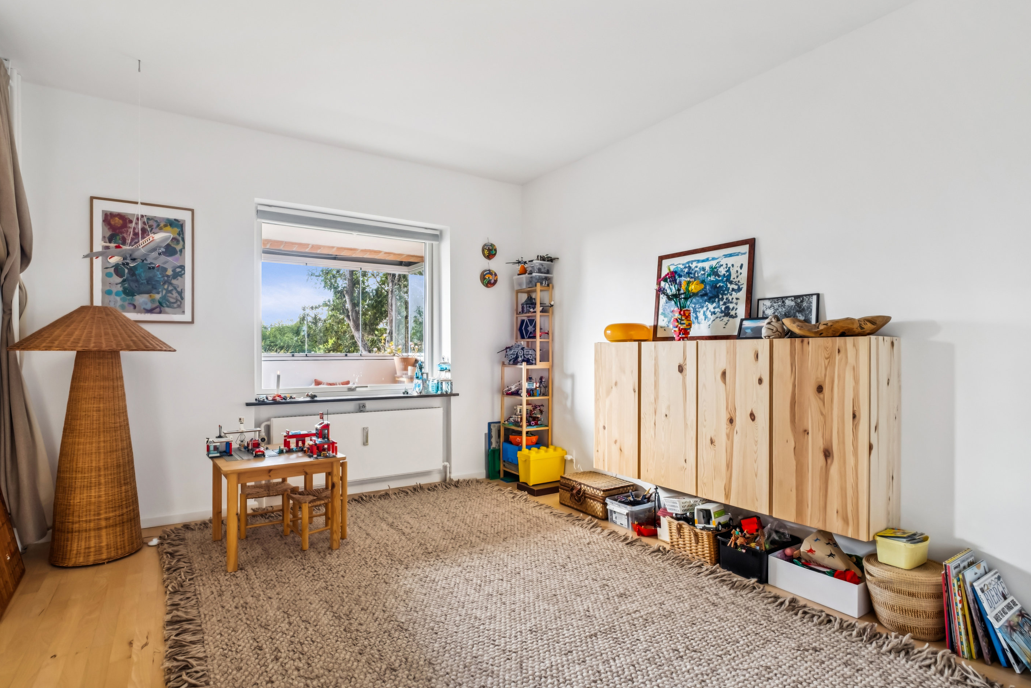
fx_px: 515
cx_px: 506
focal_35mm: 18
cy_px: 336
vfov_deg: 67.4
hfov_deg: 90.0
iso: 800
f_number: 8
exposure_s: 1/8
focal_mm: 11
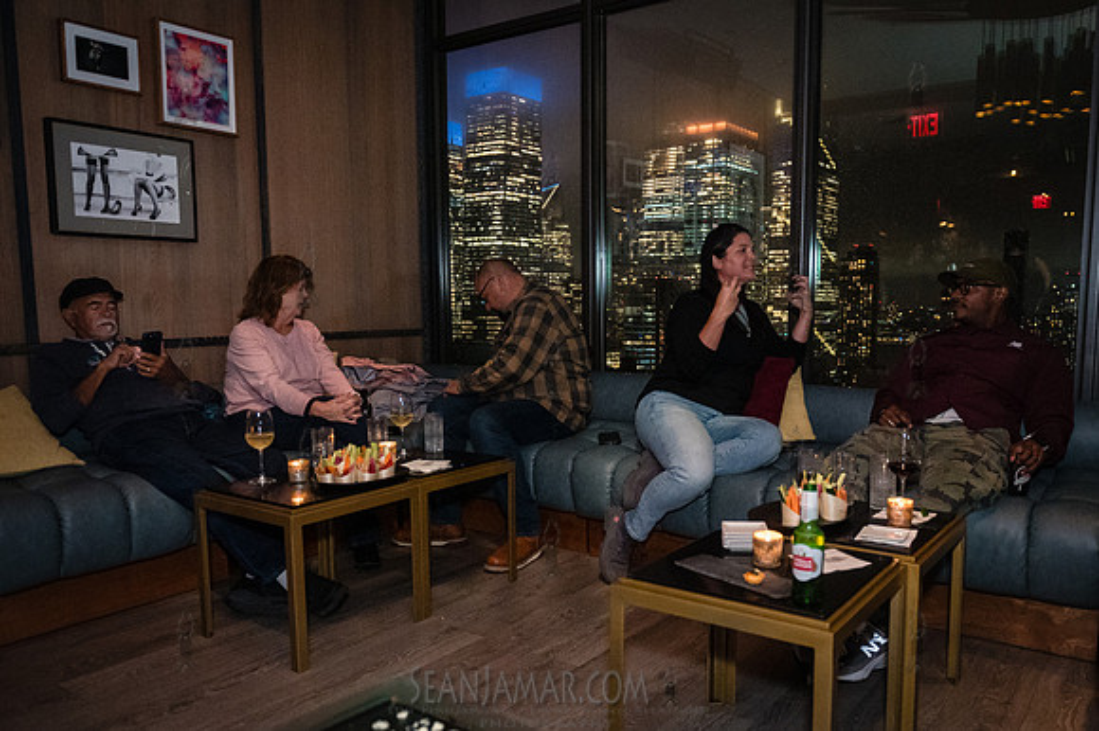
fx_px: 827
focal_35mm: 27
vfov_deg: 47.6
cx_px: 595
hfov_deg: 67.1
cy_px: 411
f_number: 3.5
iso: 12800
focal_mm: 24
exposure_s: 1/320
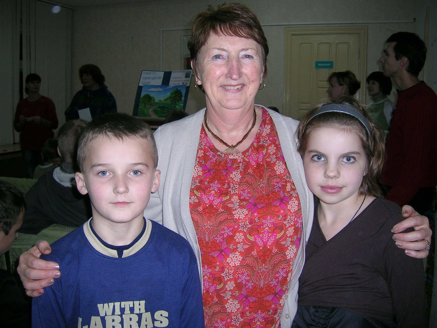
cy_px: 164
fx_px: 442
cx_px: 218
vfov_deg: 40.7
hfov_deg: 52.6
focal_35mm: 35
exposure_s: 1/60.1
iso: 50
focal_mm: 5.4
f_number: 2.8
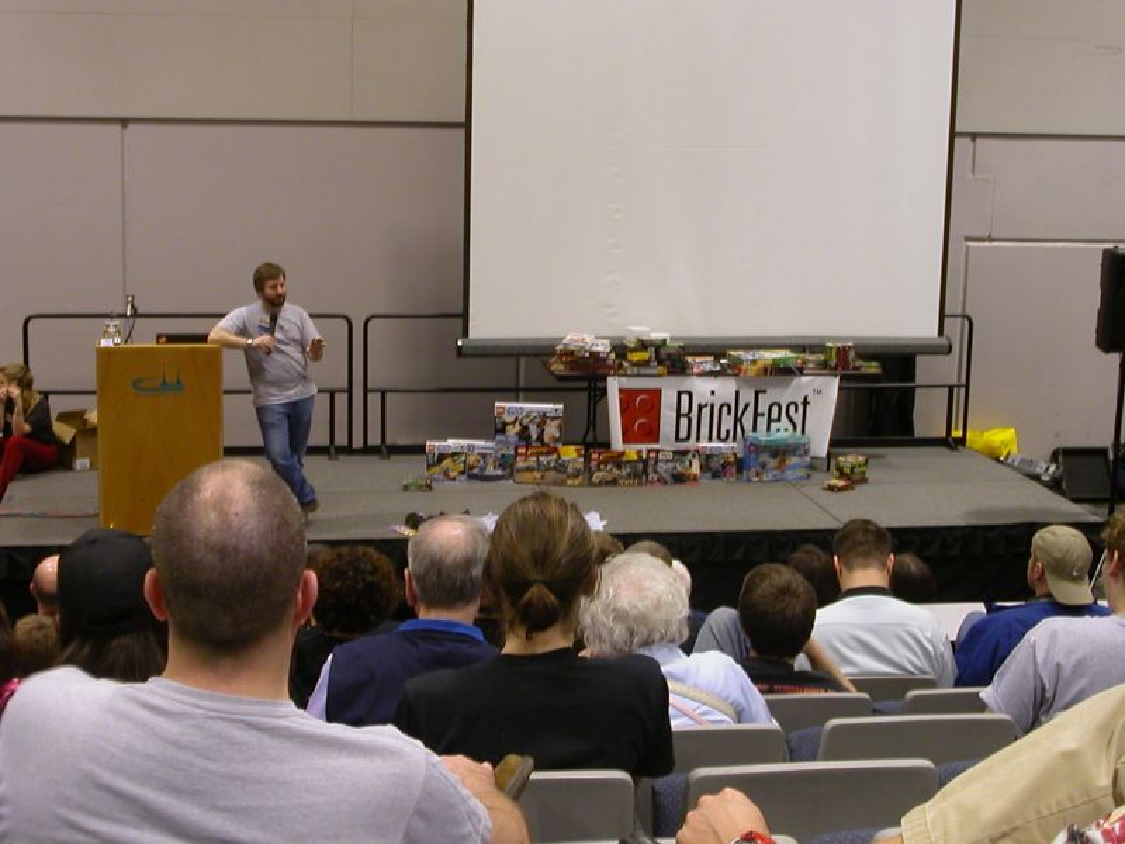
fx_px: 1885
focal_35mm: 58
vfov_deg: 25.2
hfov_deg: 33.2
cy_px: 422
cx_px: 562
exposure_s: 1/8.8
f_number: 3.4
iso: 100
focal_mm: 8.9
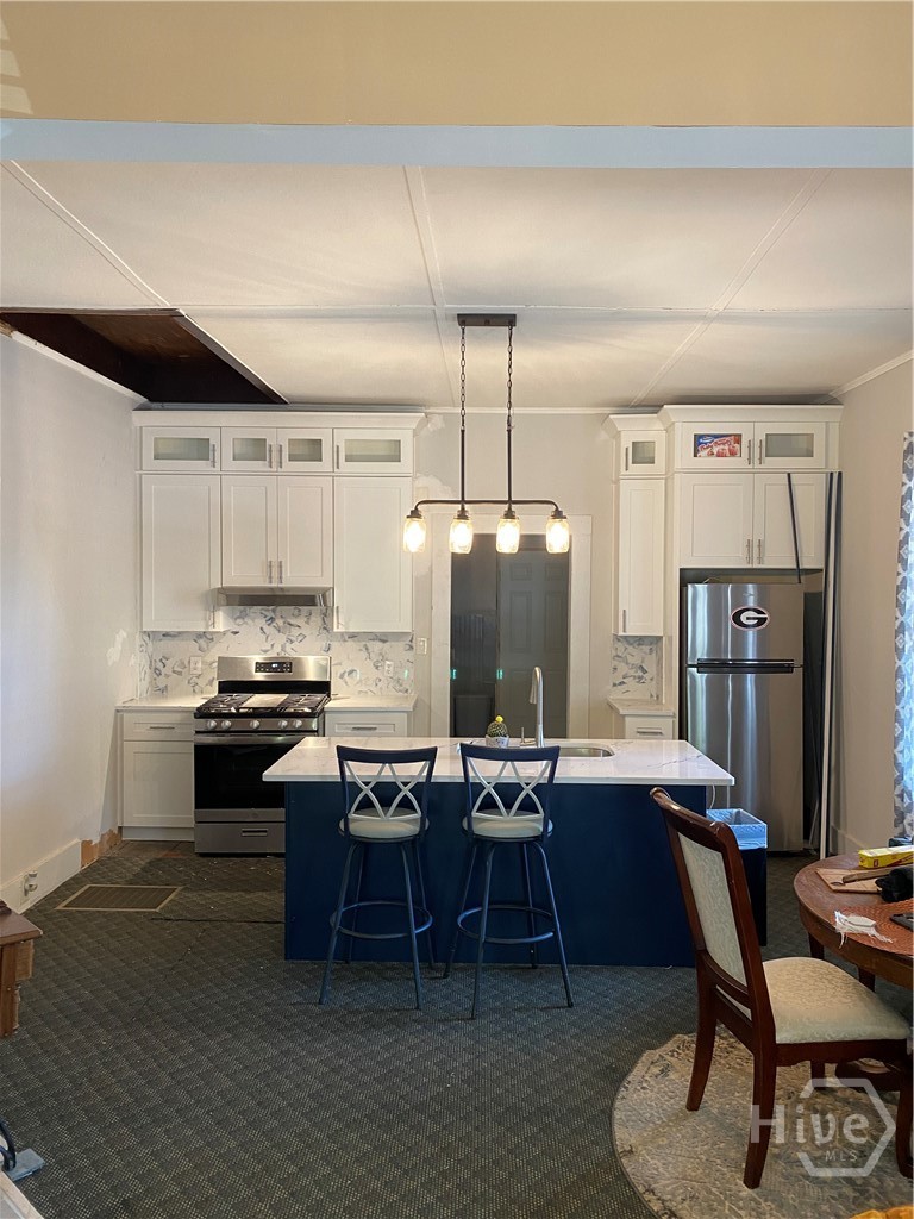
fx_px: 915
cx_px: 457
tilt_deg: -1.3
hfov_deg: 53.1
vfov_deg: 67.3
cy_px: 610
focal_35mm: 26
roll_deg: +0.2
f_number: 1.8
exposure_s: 1/60
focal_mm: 4.25
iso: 200
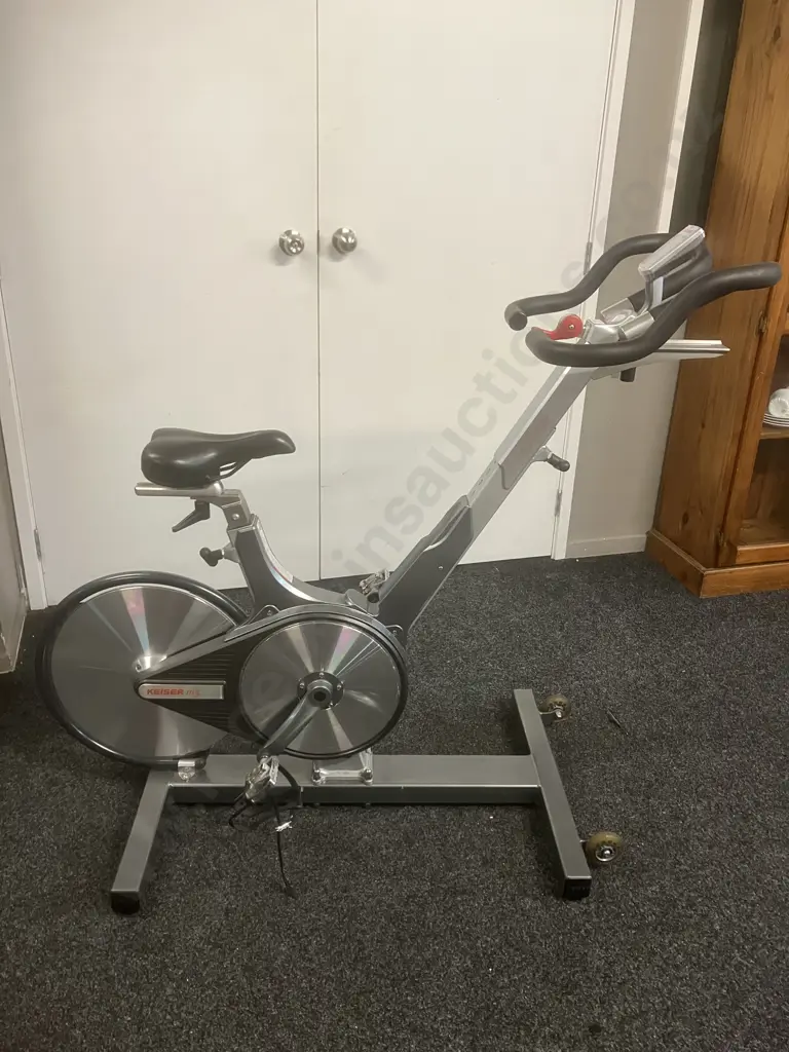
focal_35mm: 28
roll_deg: -1.9
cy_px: 526
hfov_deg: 49.7
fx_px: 851
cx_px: 394
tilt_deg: -22.0
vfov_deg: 63.4
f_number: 1.8
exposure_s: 1/50
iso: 160
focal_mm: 3.99
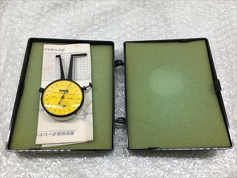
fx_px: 199
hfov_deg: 61.7
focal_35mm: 29
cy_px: 89
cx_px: 118
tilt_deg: -63.6
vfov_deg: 48.2
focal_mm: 4.15
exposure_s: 1/60
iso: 25
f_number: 2.2
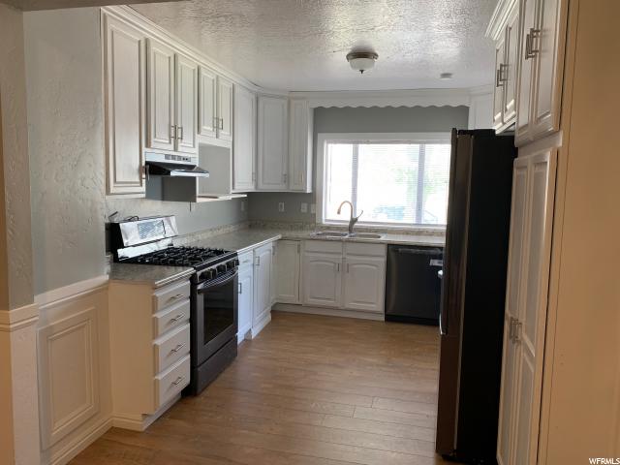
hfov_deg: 67.3
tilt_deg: -5.9
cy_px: 232
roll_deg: -1.5
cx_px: 310
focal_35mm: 26
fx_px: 466
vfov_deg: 53.1
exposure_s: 1/60
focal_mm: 4.25
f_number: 1.8
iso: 100
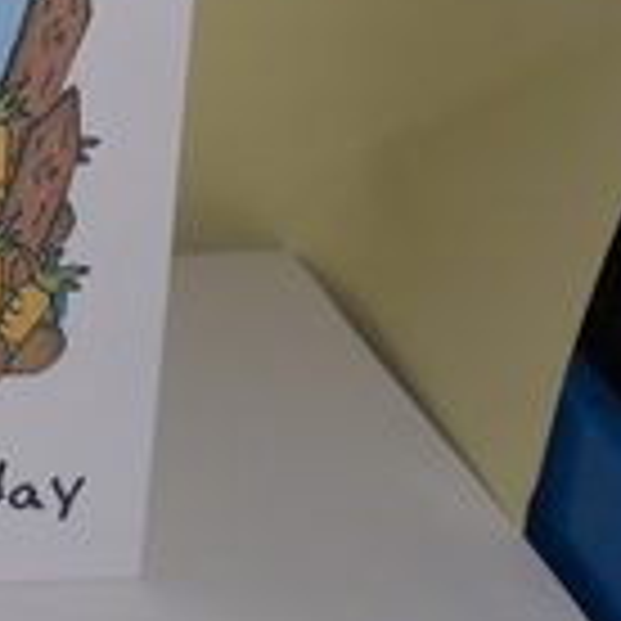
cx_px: -225
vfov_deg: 21.6
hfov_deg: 20.0
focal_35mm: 78
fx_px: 1583
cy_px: 43
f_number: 8.9
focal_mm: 4.9
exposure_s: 1/45
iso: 100
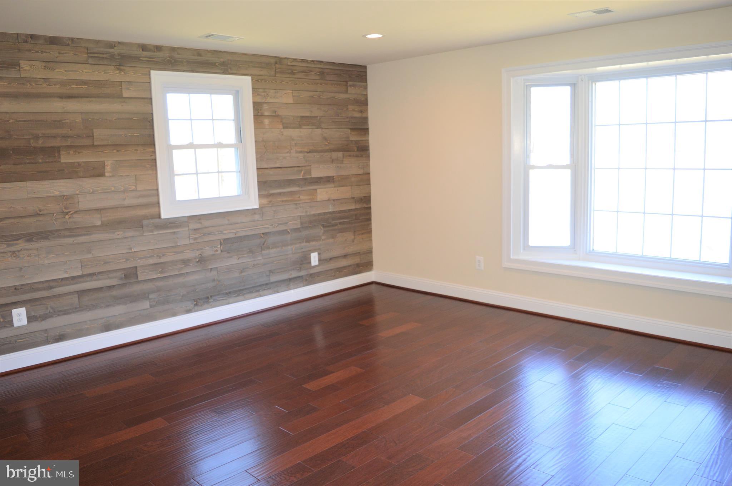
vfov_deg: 47.8
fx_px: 548
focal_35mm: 27
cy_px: 243
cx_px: 366
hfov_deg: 67.4
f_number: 4
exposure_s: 1/100
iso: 400
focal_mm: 18
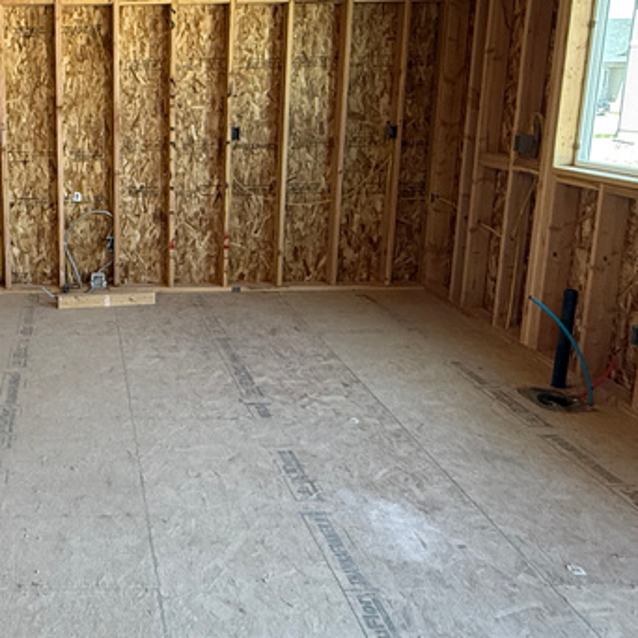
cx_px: 84
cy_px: 246
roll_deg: +0.7
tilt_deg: -11.7
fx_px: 772
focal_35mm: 37
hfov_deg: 41.9
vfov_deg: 44.6
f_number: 2.2
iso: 250
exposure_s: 1/99
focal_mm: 2.22
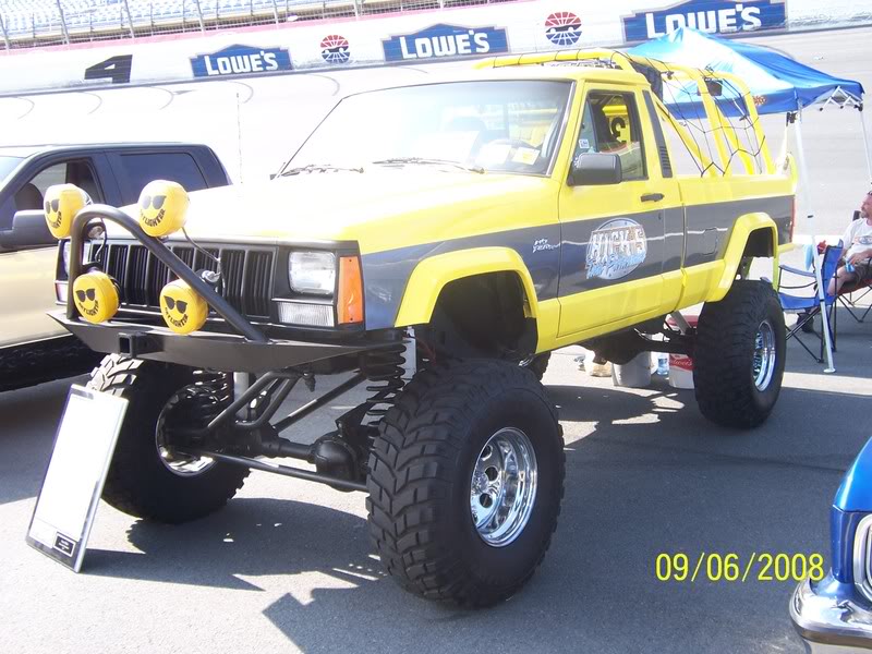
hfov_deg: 46.8
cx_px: 436
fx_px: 1008
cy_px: 327
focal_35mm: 40
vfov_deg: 36.0
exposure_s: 1/125
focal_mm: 6.7
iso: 80
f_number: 4
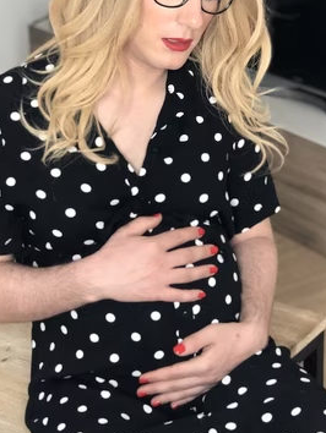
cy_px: 185
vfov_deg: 20.8
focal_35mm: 94
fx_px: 1179
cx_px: 143
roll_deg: +0.9
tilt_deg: -21.3
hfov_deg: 15.7
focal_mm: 6
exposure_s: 1/37
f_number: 2.4
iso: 125
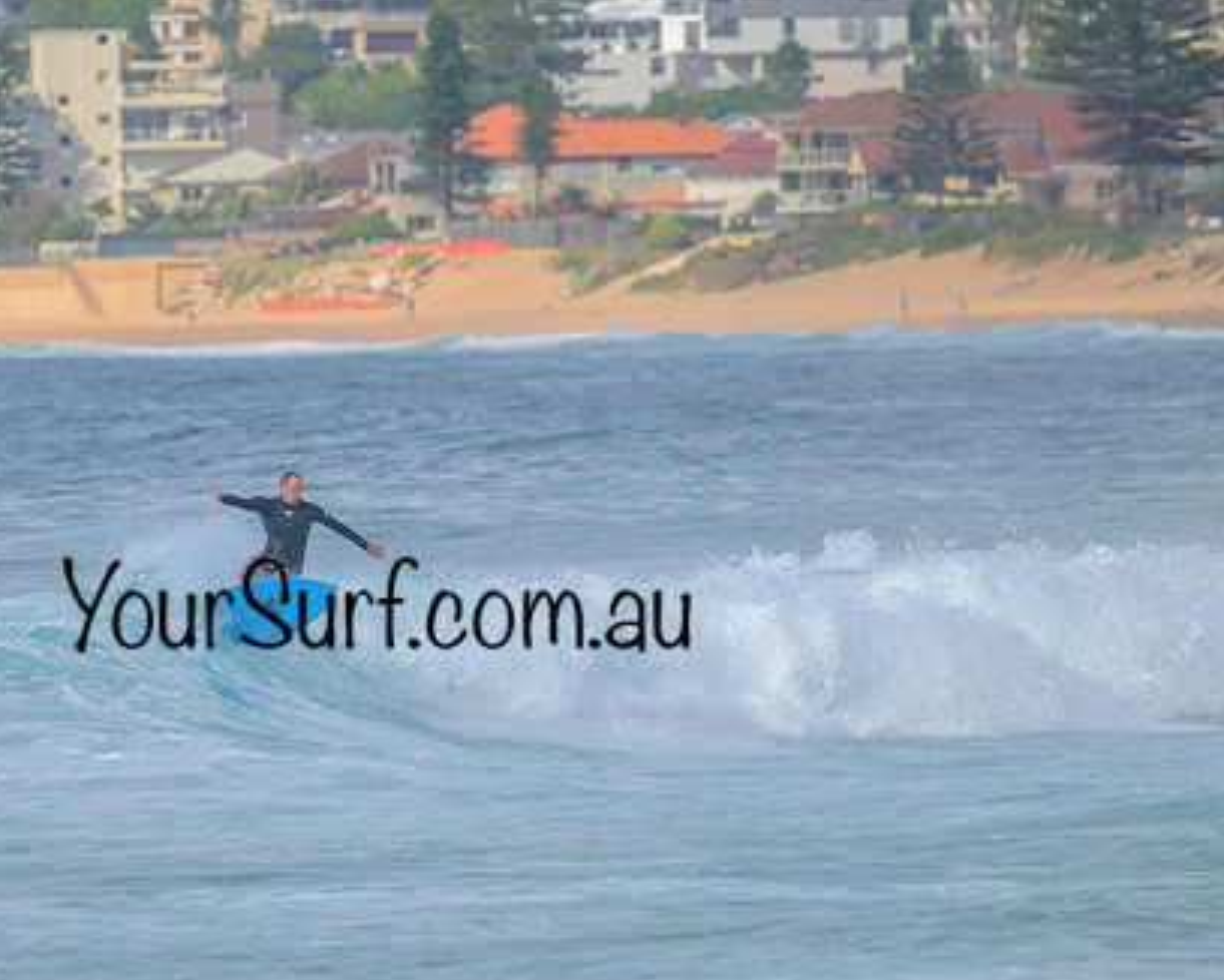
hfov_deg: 2.1
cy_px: 579
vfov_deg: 1.7
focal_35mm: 923
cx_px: 373
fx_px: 33452
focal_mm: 690
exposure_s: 1/2000
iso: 500
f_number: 11
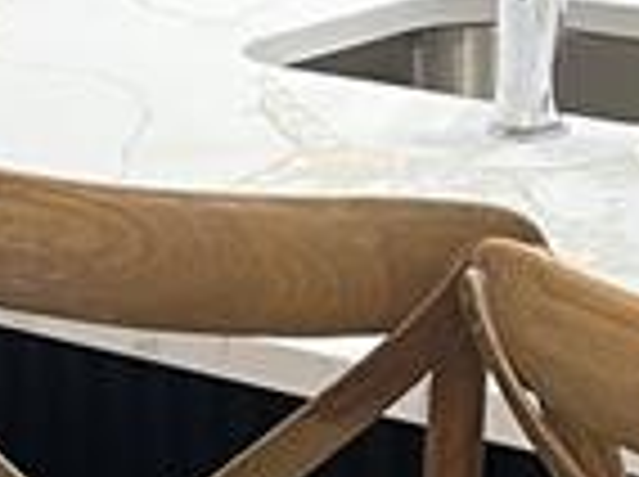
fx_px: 3465
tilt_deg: -16.8
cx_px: 194
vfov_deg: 7.9
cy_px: 279
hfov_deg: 10.5
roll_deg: +0.8
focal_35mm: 188
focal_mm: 5.7
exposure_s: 1/60
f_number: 1.5
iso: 160
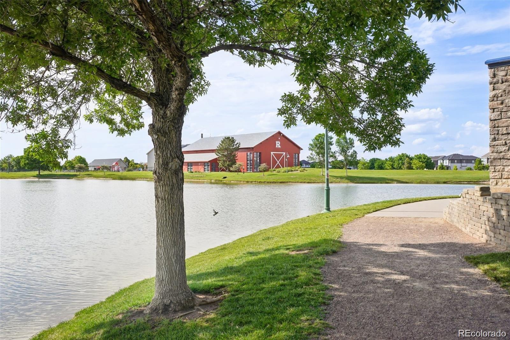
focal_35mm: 30
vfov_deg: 43.6
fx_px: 425
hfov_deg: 61.9
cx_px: 255
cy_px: 170
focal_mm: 20
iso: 100
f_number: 8
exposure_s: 1/500
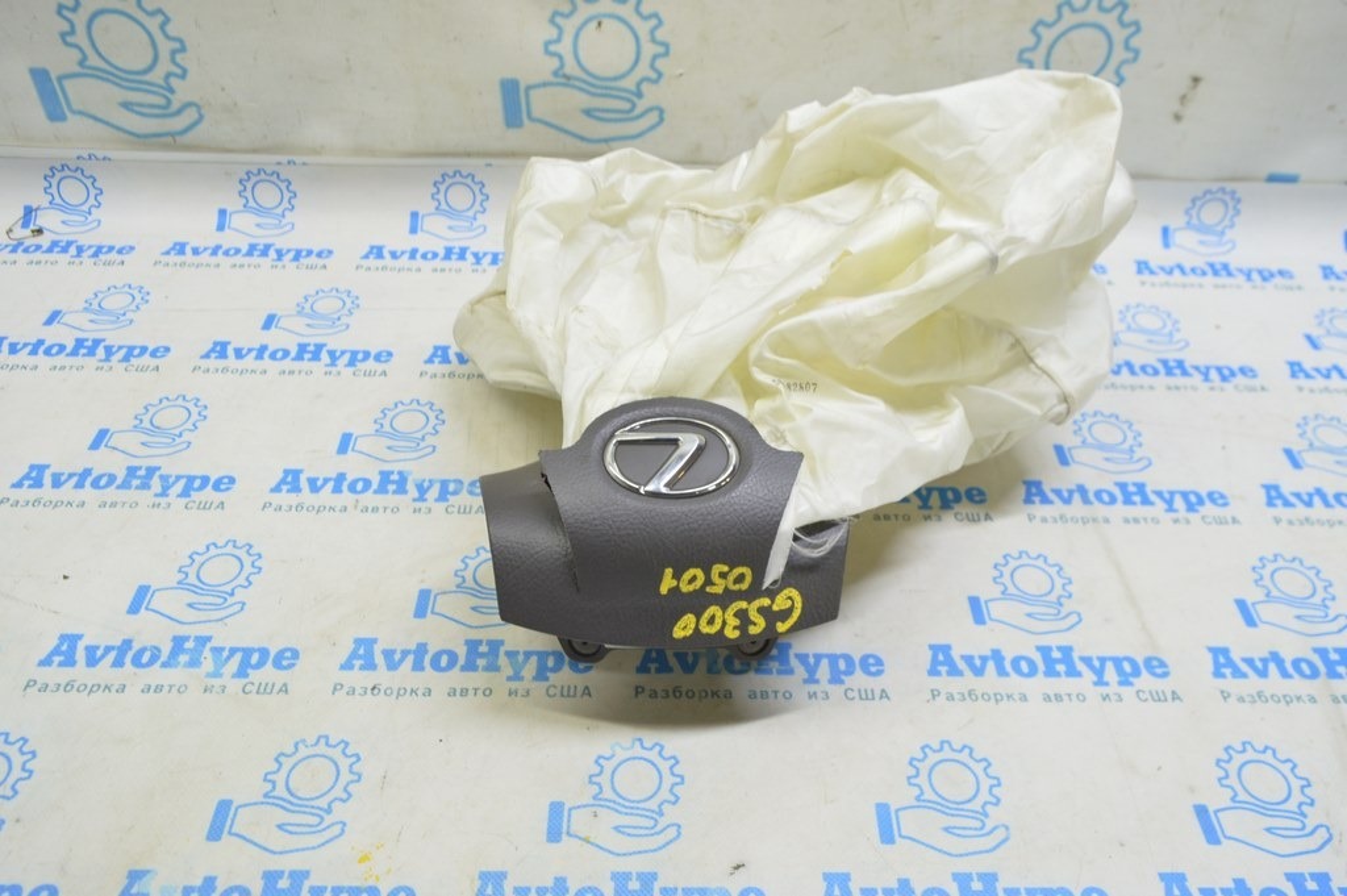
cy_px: 448
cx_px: 674
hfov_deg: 67.4
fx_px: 1009
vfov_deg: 47.9
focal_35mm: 27
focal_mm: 18
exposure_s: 1/15
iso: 400
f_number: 5.6
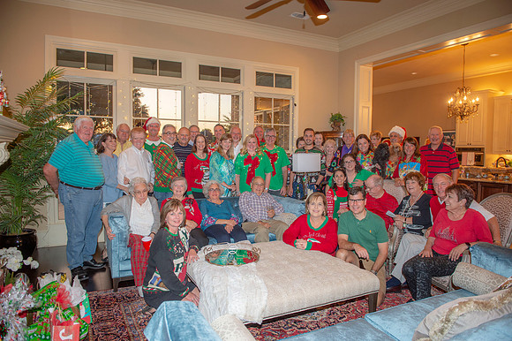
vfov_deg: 53.1
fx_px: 341
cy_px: 170
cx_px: 256
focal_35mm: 24
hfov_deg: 73.8
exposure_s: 1/60
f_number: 4
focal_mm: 24
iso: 800
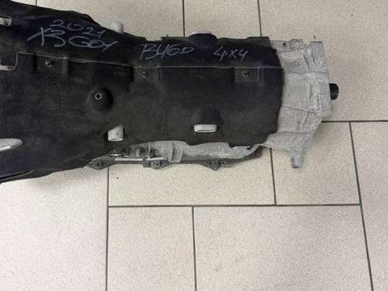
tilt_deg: -74.4
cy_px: 118
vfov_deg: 44.0
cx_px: 147
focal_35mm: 32
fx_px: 359
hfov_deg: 56.2
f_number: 1.78
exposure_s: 1/60
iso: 320
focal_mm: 6.76
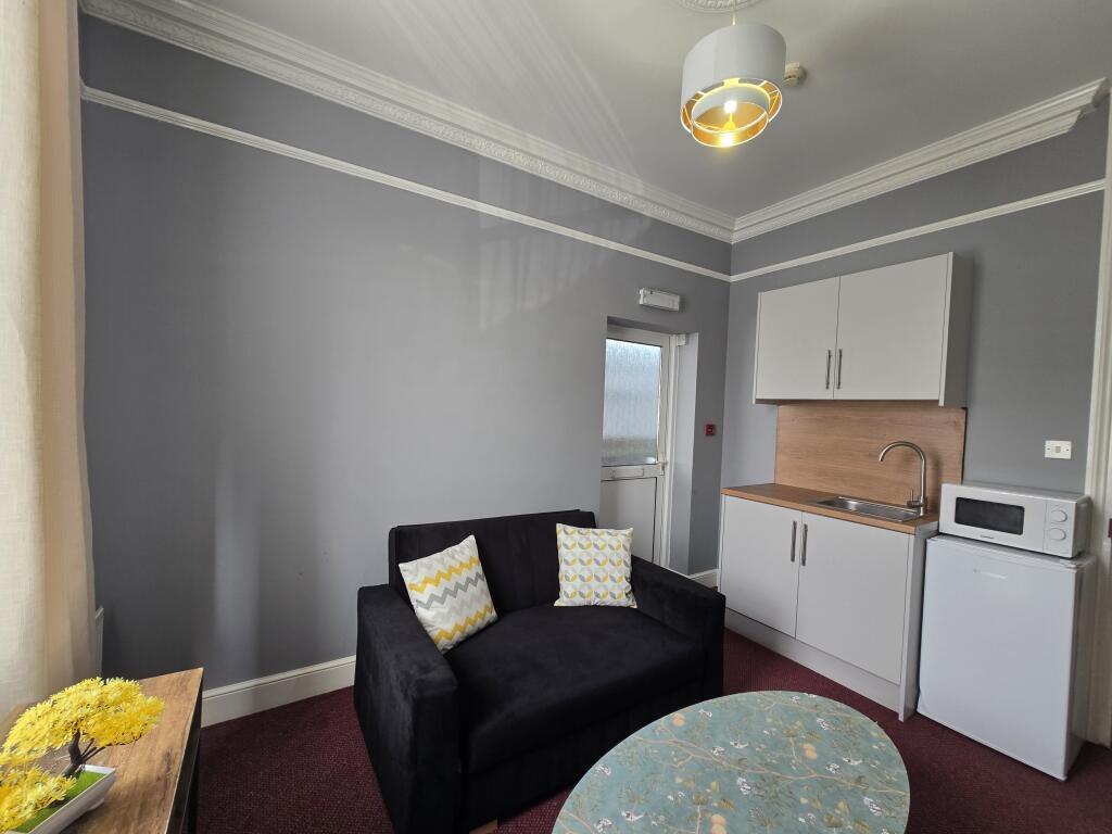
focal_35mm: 13
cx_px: 556
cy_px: 417
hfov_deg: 106.2
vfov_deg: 89.9
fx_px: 418
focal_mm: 2.2
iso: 50
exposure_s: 1/50
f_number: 2.2
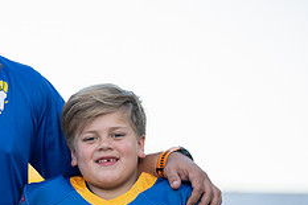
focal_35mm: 314
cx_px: 12
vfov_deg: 4.4
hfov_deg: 6.5
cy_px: 150
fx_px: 2684
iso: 250
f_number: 2.8
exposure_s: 1/320
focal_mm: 126
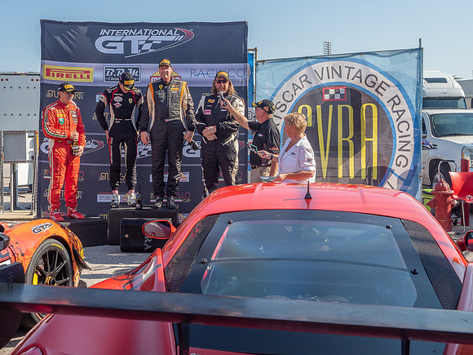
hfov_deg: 43.9
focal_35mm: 43
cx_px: 197
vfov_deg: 33.6
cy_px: 132
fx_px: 585
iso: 200
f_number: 4.5
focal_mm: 17
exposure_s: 1/1000
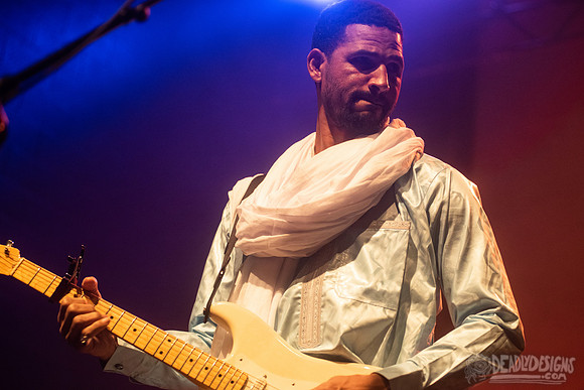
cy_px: 195
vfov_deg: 17.1
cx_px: 292
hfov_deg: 25.4
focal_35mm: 80
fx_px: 1298
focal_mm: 80
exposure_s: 1/200
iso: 2500
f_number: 3.2
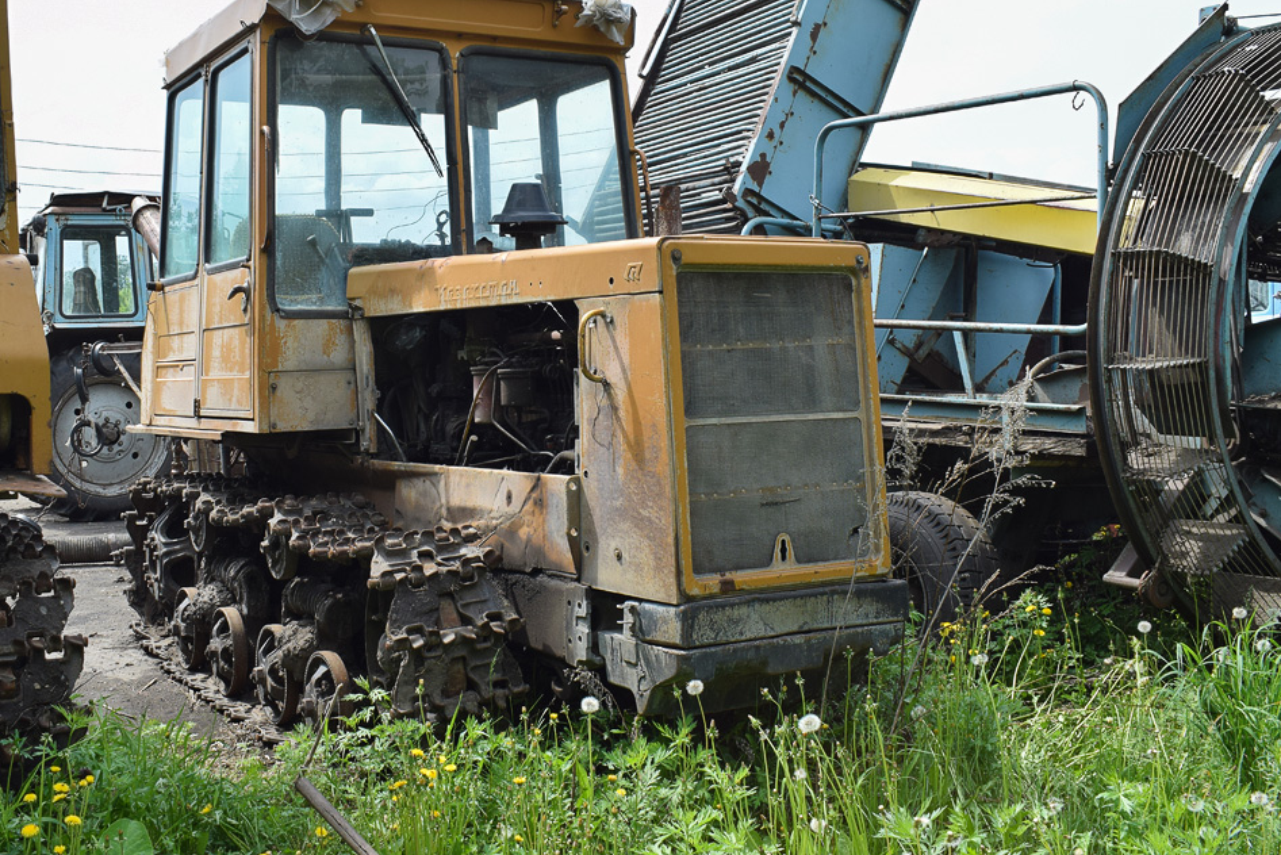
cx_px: 584
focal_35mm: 38
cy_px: 331
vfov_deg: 34.9
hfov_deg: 50.6
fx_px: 1353
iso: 200
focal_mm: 20
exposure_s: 1/250
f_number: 8
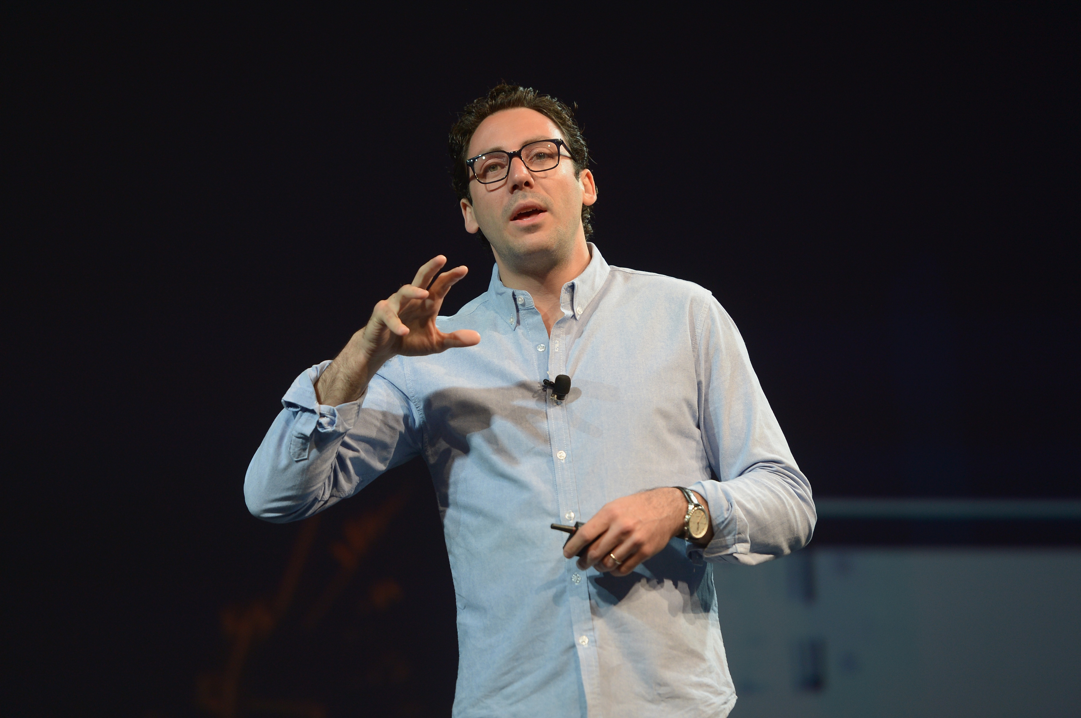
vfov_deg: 8.1
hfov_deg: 12.1
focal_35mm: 170
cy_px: 359
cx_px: 540
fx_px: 5099
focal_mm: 170
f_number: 3.5
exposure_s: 1/320
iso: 1000
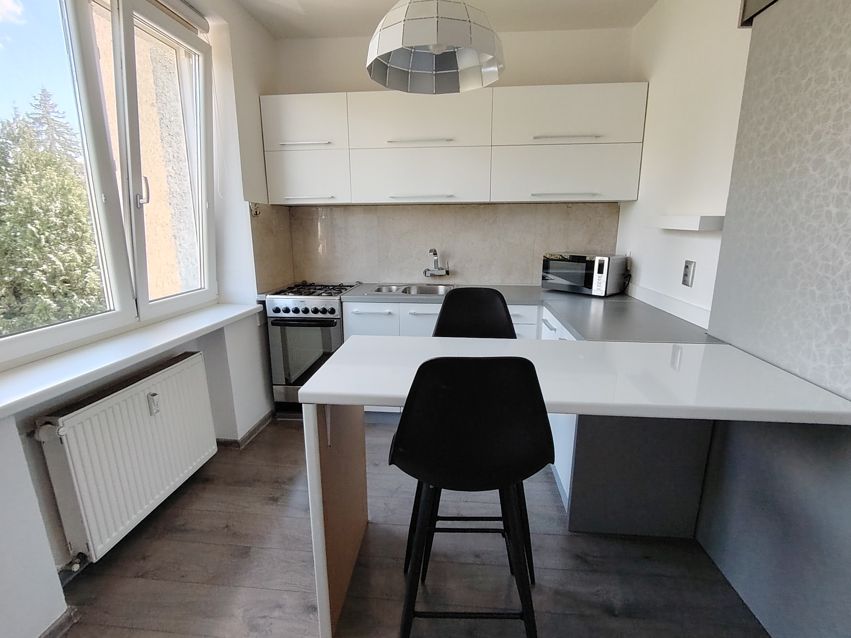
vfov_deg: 74.7
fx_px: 418
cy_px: 319
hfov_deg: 91.0
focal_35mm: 17
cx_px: 426
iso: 115
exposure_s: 1/100
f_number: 2.2
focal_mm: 1.42
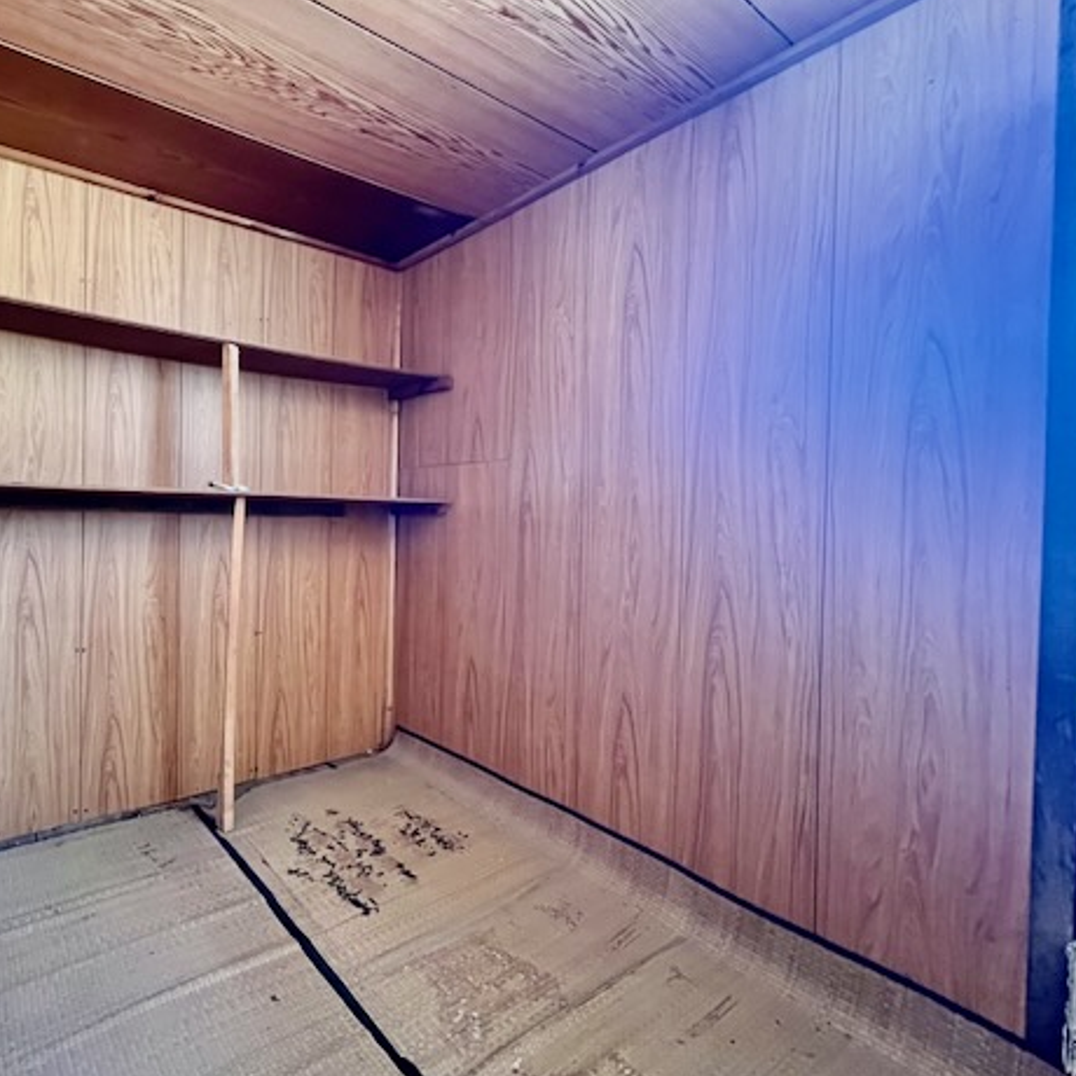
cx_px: 363
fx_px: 563
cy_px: 524
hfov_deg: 84.5
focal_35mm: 16
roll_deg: -0.8
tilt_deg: -0.9
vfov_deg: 87.4
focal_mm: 1.57
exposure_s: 1/41
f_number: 1.8
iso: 1000
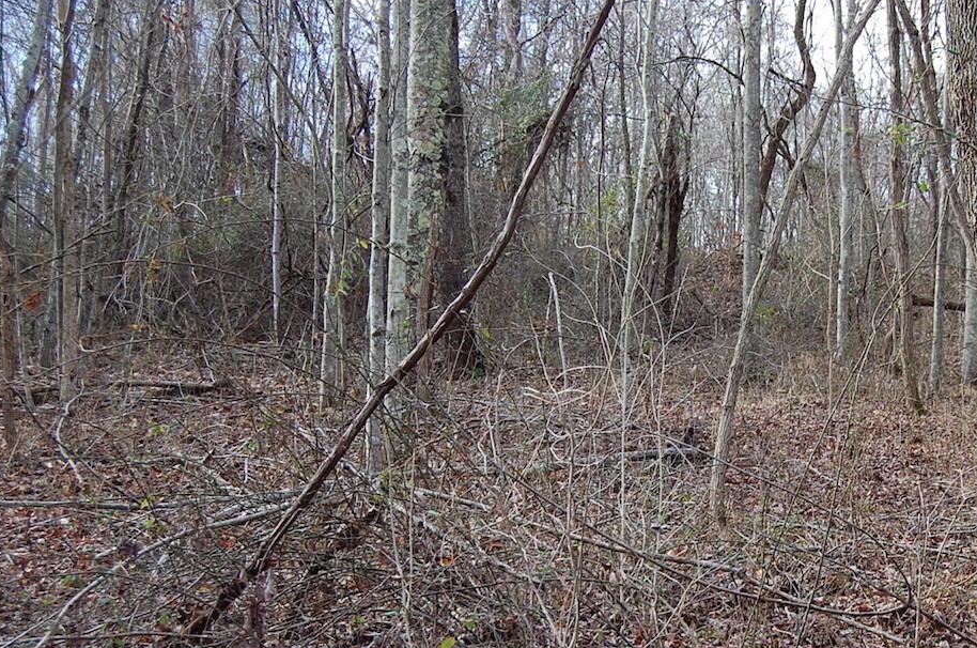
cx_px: 743
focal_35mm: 64
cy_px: 488
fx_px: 1734
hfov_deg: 30.9
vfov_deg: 21.0
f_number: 5.6
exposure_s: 1/125
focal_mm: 26
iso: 200
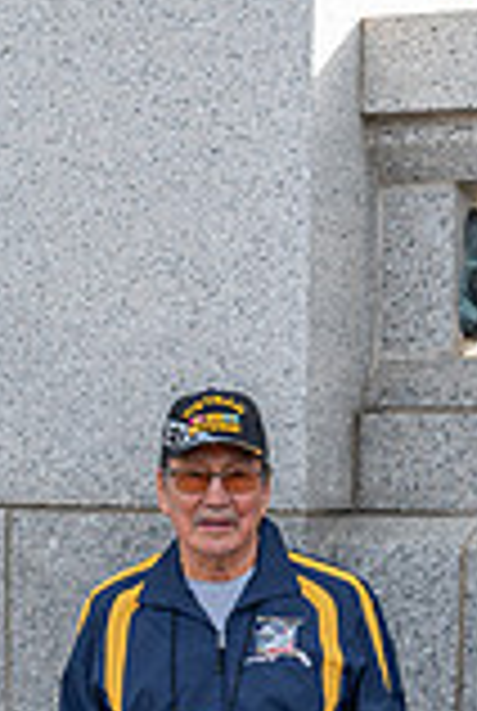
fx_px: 2434
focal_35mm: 123
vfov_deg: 16.5
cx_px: 201
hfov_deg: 11.2
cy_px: 550
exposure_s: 1/125
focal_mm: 24
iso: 100
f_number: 4
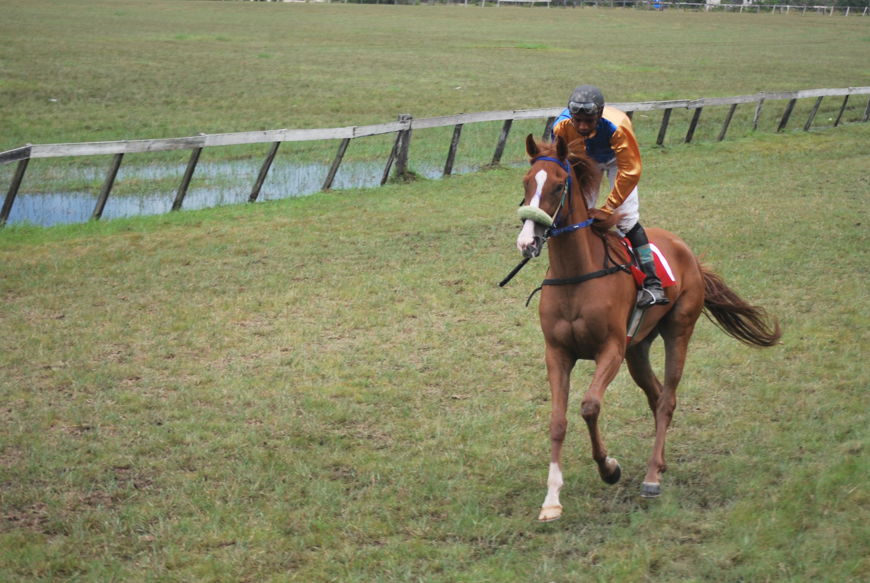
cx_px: 490
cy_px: 323
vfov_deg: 12.1
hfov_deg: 18.0
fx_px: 2748
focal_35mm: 114
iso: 200
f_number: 4.2
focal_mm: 65
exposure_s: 1/250
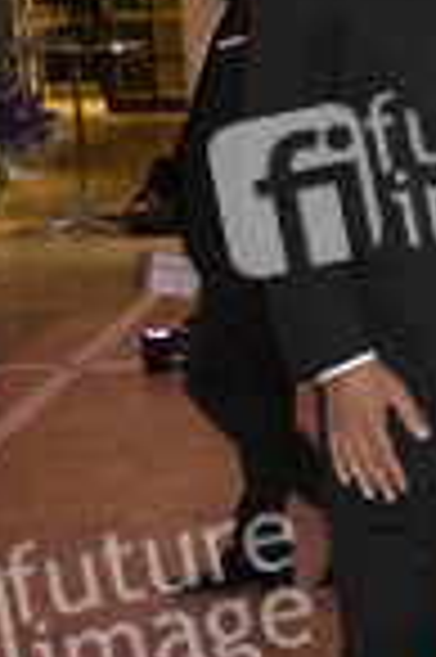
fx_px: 1748
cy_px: 396
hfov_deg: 13.7
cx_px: 571
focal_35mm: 96
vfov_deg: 21.2
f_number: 5.6
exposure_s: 1/50
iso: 2500
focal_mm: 35
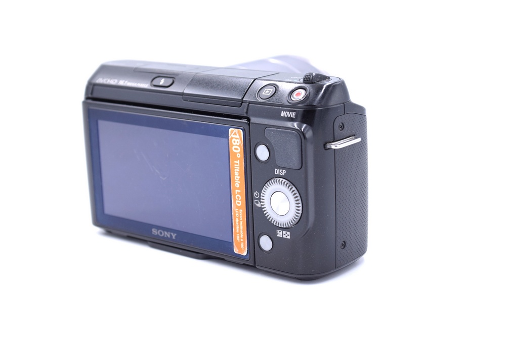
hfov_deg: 27.0
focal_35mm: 75
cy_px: 168
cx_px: 252
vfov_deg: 18.2
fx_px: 1053
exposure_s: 1/125
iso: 400
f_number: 7.1
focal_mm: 50
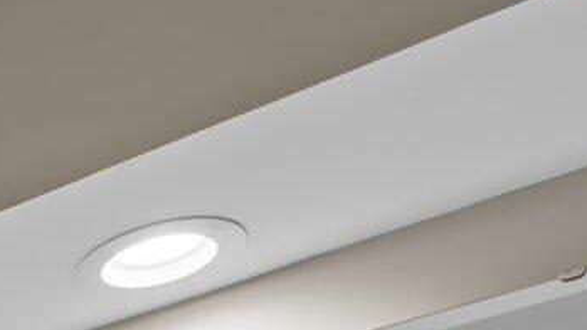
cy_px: 994
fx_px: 1338
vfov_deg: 10.2
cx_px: -656
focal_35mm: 86
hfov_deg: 16.8
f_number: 9
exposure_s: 1/2.5
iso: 400
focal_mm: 14
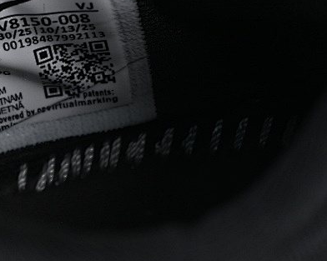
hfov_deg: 9.9
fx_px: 1876
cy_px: 75
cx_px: 7
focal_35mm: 194
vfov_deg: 8.0
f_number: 6.3
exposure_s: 1/50
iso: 160
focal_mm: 50
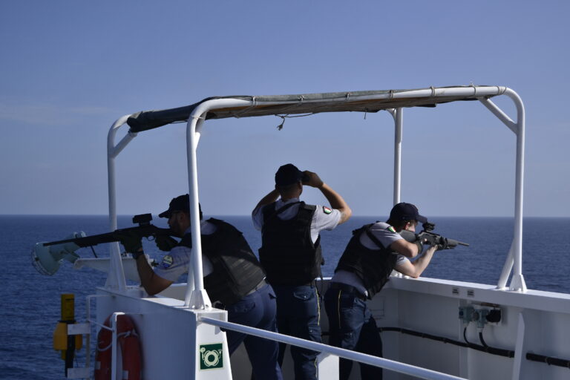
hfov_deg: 29.9
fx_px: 1069
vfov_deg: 20.2
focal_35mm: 68
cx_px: 285
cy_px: 190
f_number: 5.6
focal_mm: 45
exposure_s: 1/2500
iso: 280
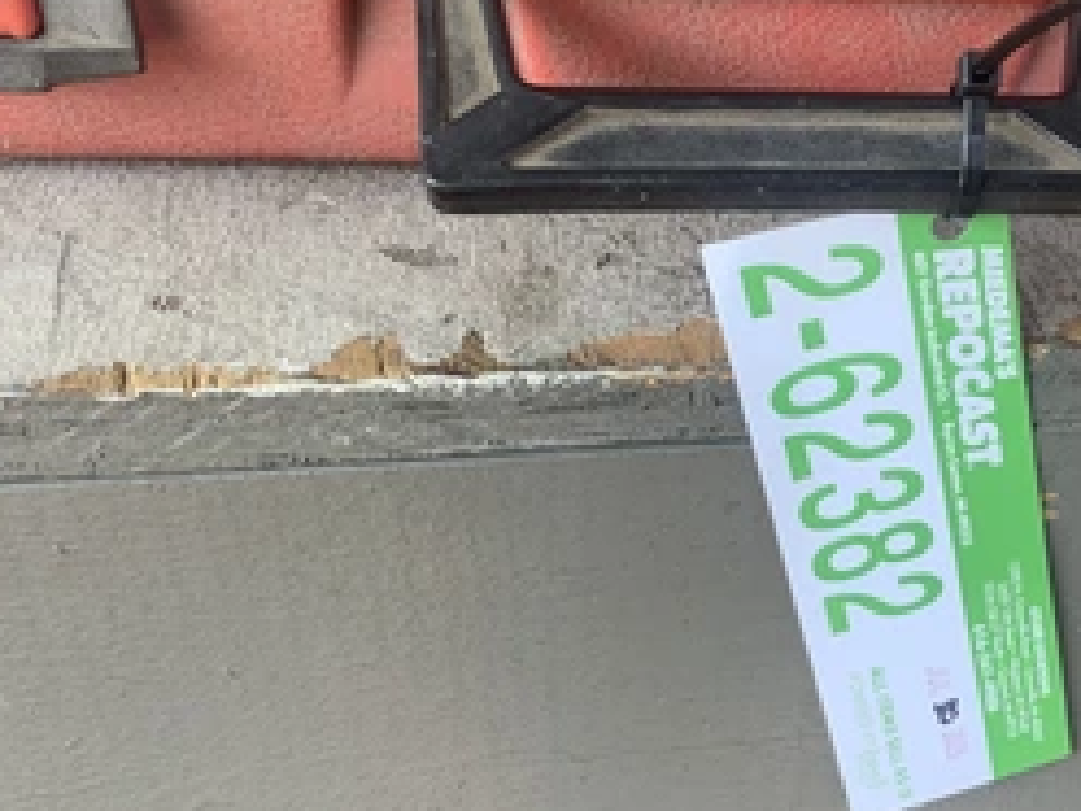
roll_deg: -3.7
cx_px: 846
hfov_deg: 37.0
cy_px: 484
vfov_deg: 29.0
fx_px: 1561
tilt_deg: -40.4
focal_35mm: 50
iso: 32
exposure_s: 1/120
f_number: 2.4
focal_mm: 3.3
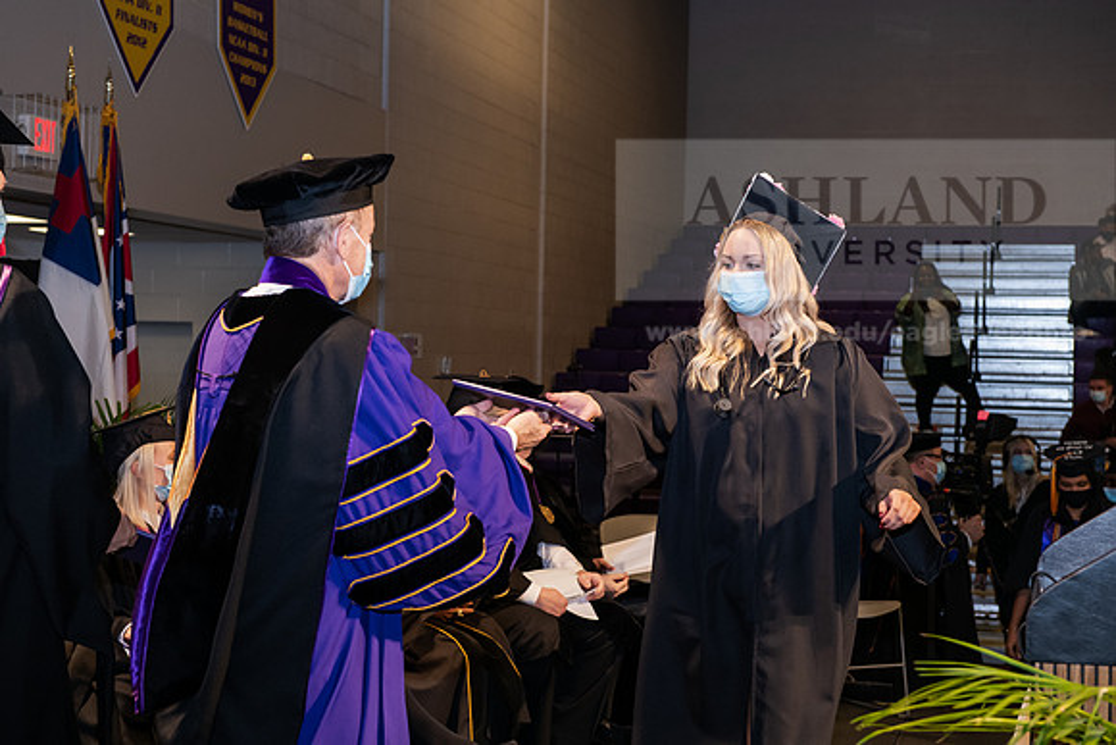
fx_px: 1922
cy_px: 372
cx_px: 558
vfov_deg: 21.9
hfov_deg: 32.4
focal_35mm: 62
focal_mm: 62
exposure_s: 1/200
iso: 1600
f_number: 6.3
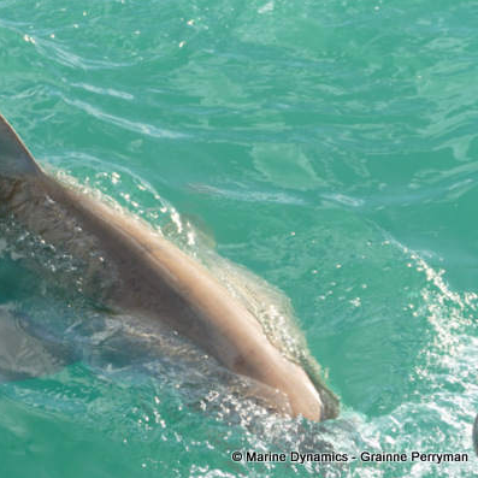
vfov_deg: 13.3
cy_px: 240
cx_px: 126
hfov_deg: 13.3
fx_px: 2047
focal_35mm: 131
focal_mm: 37.13
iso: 125
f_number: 3.8
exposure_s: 1/500
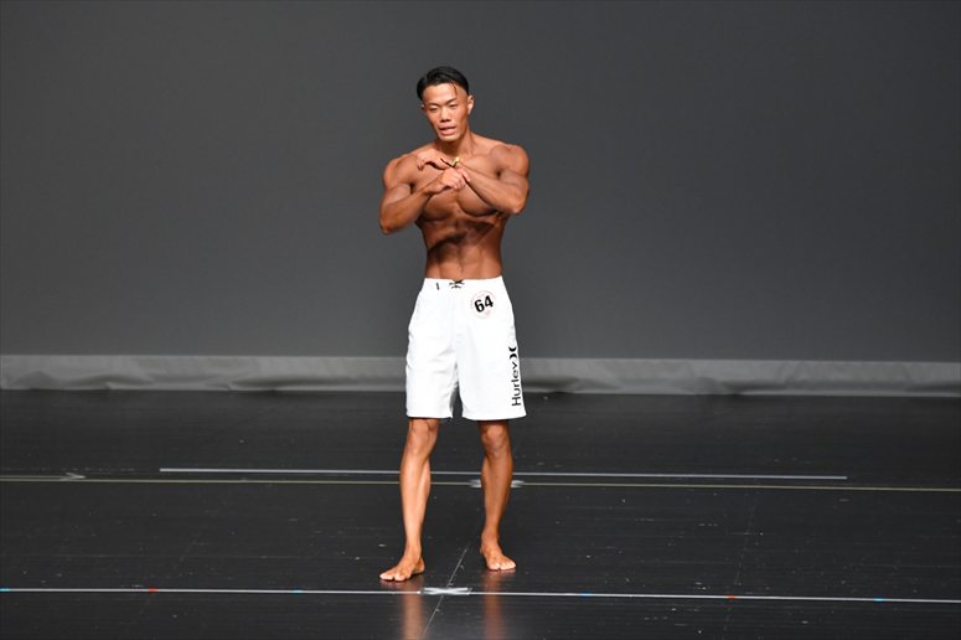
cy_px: 320
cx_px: 480
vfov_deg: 4.6
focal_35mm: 300
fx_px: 8005
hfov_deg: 6.9
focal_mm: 200
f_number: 5.6
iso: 2500
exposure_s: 1/400
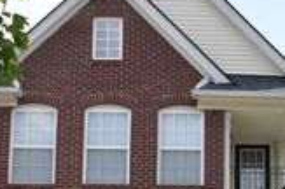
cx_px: 219
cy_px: 208
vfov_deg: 13.2
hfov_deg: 20.1
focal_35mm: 101
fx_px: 798
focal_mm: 22
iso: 200
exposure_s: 1/200
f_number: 10
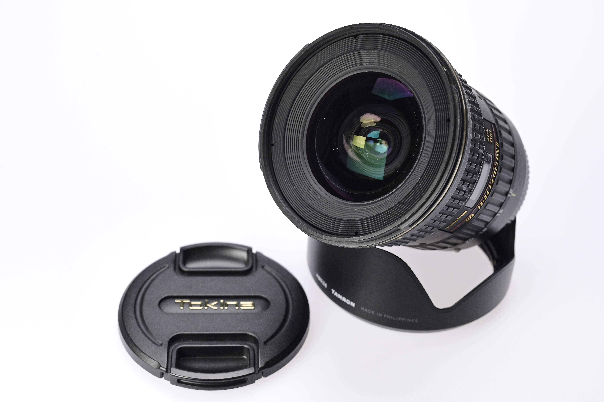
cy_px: 201
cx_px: 302
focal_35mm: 53
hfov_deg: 37.5
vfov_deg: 25.5
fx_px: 889
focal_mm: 53
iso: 800
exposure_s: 1/80
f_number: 10
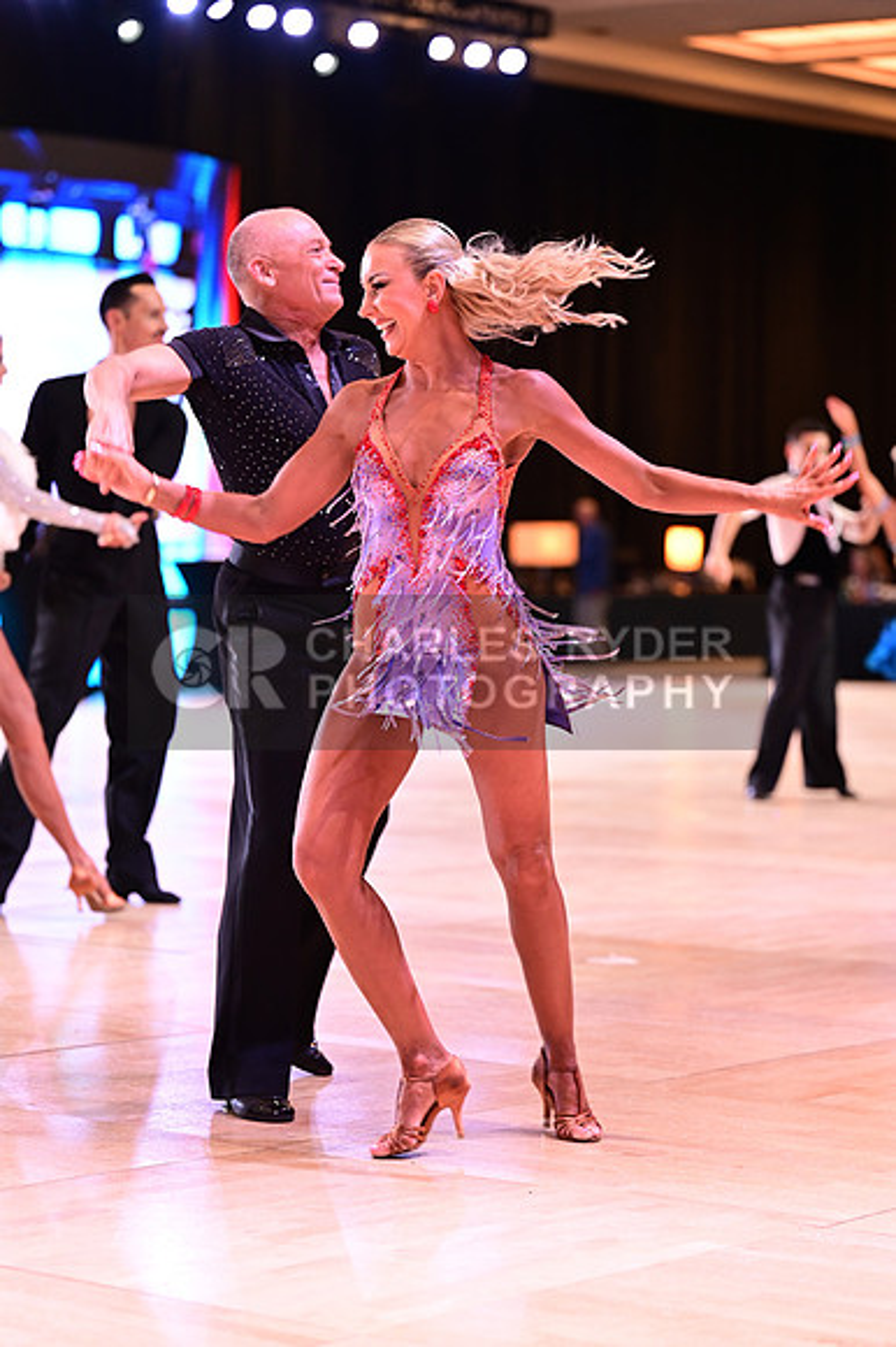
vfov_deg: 20.8
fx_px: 3663
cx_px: 448
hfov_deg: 13.9
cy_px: 674
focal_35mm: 98
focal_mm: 98
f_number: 2.8
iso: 2000
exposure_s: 1/250
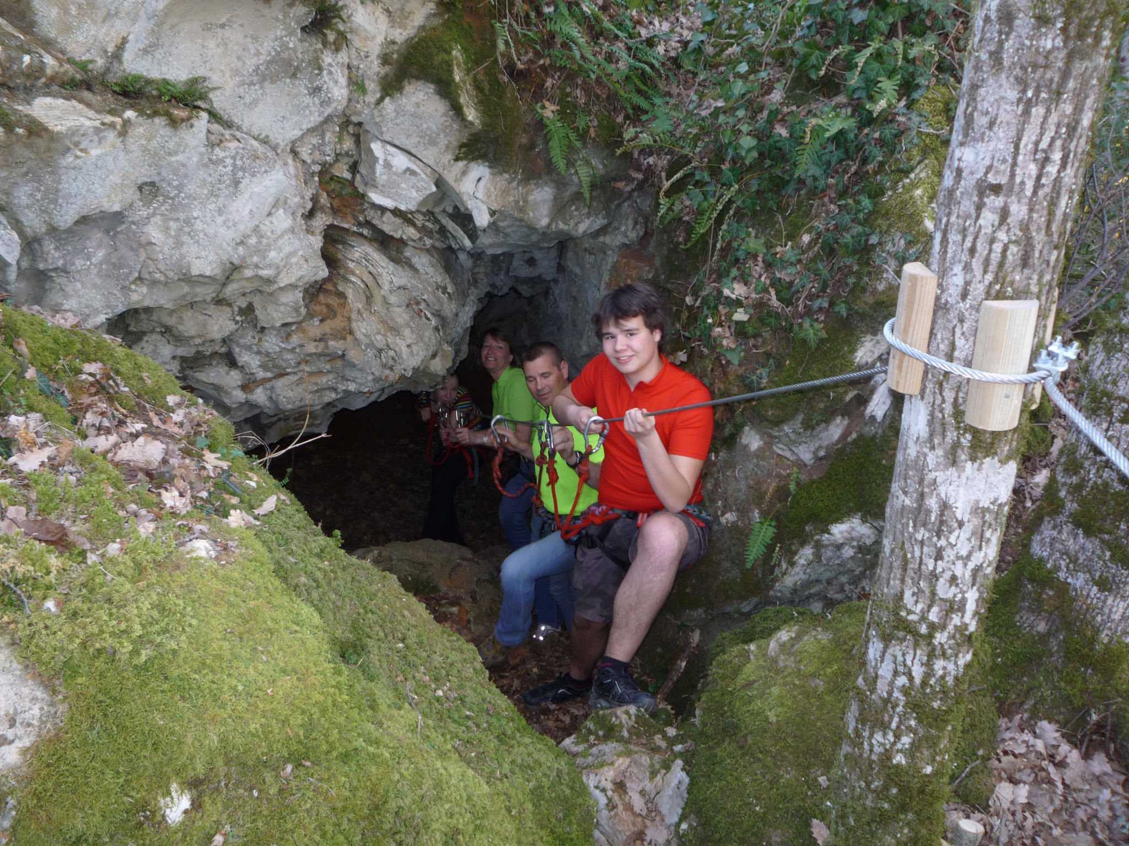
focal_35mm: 30
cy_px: 423
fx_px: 978
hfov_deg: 60.0
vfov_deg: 46.8
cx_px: 564
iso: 100
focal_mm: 5.2
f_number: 3.3
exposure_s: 1/30
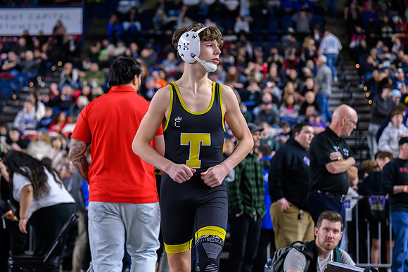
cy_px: 116
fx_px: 1019
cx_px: 182
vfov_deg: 15.2
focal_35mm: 90
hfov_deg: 22.6
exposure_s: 1/800
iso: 3200
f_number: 2.8
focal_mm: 74
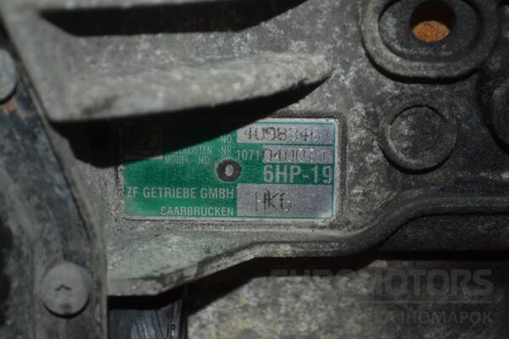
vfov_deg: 16.6
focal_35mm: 82
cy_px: 170
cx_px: 254
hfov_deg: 24.6
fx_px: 1166
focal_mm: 55
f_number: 5.6
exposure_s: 1/60
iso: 800
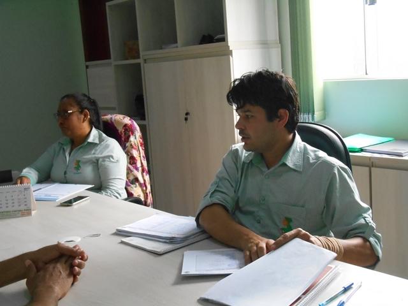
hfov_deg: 41.2
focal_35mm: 46
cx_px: 204
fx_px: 542
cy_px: 153
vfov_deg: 31.5
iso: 800
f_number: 4
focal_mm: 8.3
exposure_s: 1/60
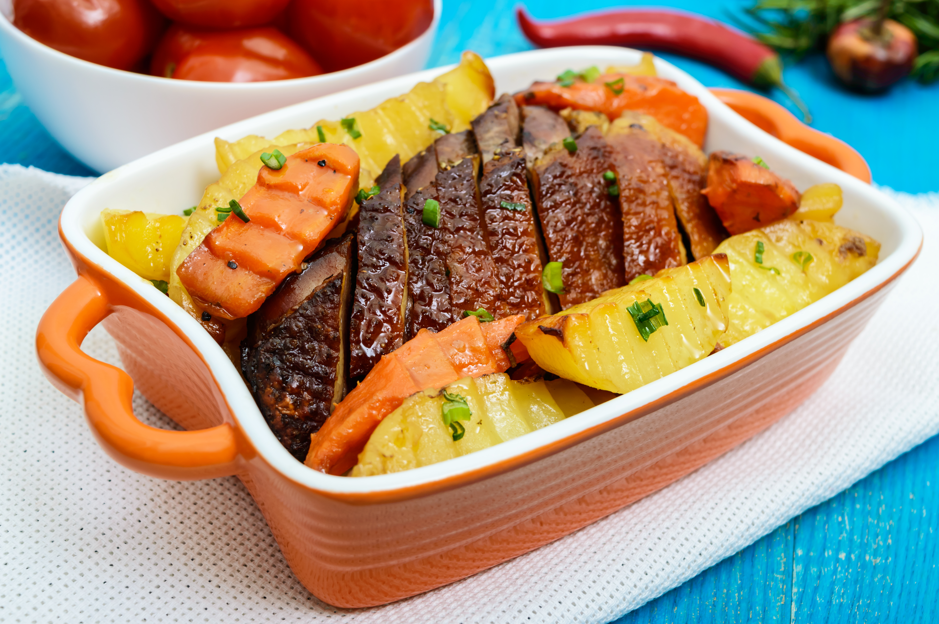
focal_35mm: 52
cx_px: 470
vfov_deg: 25.7
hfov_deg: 37.9
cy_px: 312
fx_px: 1368
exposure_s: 1/160
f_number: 7.1
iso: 200
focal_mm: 35
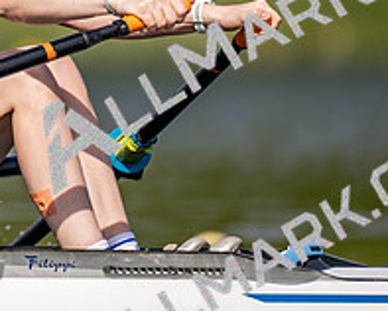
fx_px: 19024
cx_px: -126
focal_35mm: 1655
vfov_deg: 0.9
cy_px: 7
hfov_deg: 1.2
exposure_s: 1/2500
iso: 180
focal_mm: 600
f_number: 4
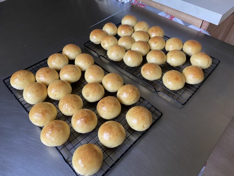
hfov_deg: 67.3
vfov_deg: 53.0
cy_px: 88
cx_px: 117
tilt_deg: -50.6
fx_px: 176
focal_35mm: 26
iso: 250
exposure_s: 1/60
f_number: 1.8
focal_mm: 4.25
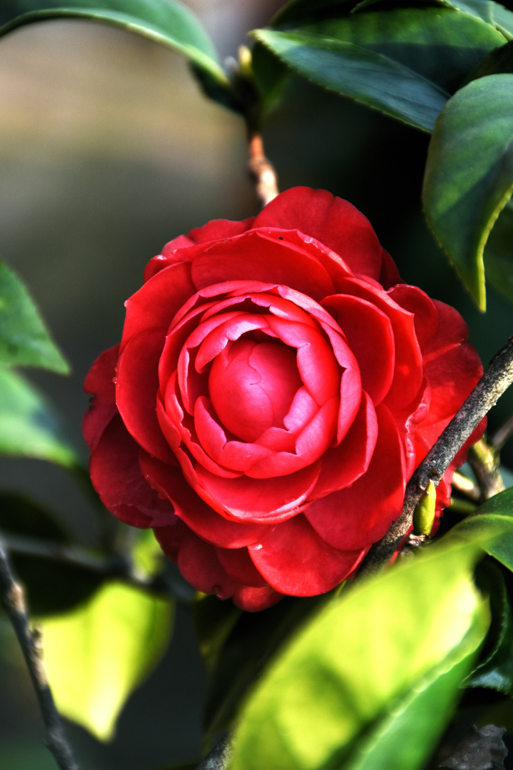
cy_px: 385
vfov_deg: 10.5
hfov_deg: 7.0
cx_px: 256
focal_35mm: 195
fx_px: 4168
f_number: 8
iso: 500
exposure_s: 1/1000
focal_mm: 130
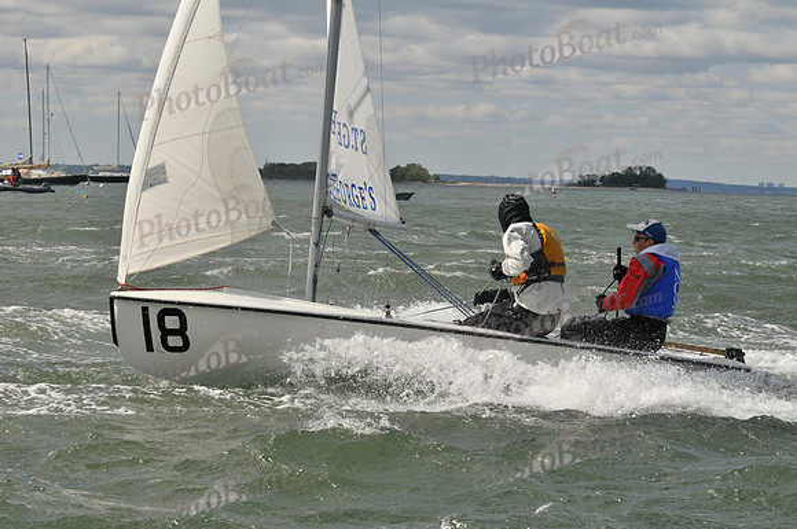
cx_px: 398
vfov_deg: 13.0
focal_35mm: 105
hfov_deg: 19.5
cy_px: 264
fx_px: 2321
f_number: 10
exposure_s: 1/800
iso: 200
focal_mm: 70
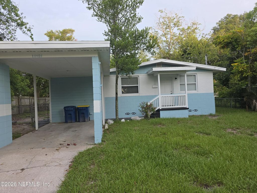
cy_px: 96
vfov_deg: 58.9
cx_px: 128
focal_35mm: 23
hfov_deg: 73.9
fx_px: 171
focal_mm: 6.3
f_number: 1.7
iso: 16
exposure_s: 1/120
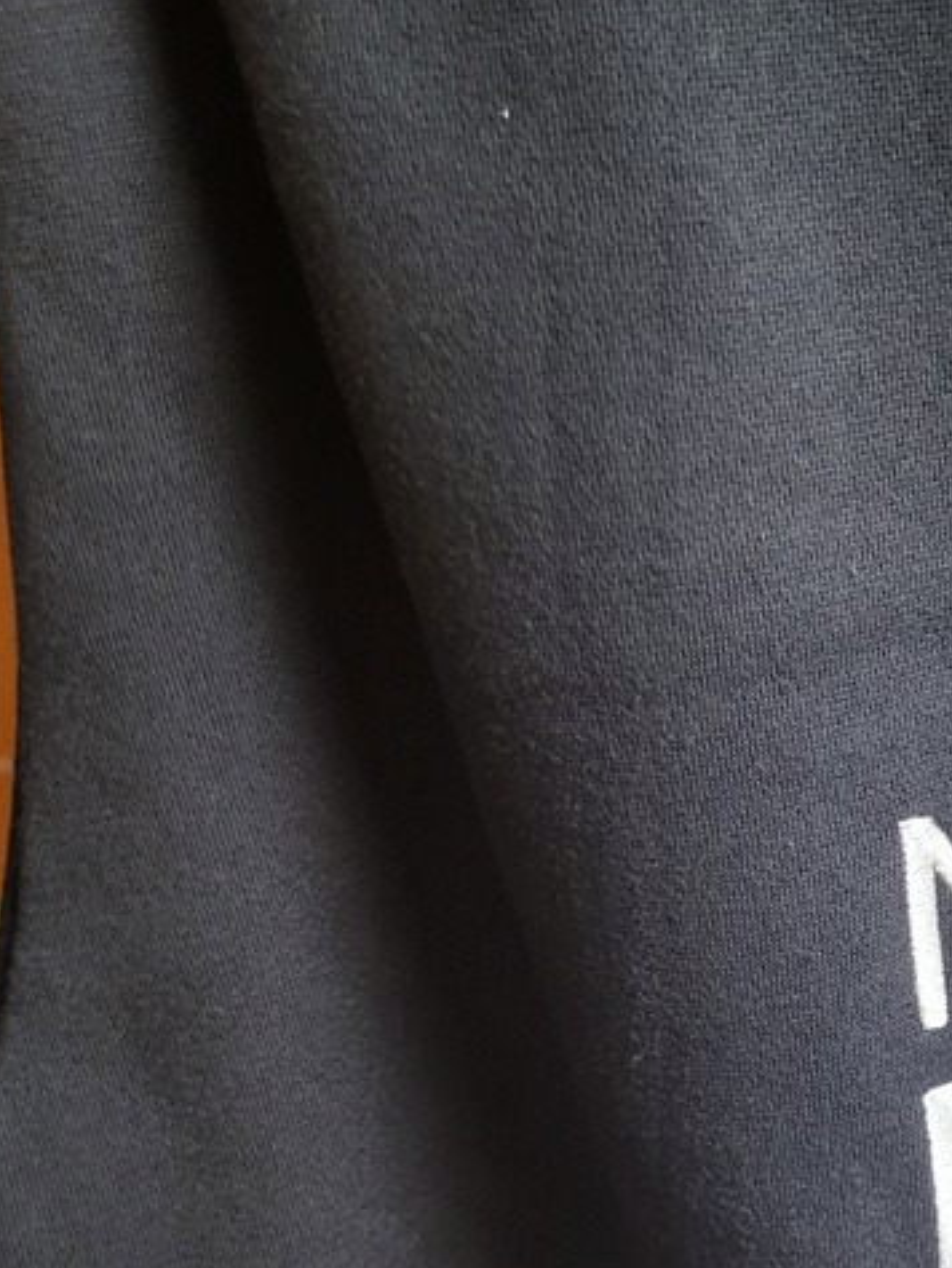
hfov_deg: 25.1
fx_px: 1978
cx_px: 1048
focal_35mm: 54
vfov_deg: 35.2
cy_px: 839
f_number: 1.8
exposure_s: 1/40
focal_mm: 5
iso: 640
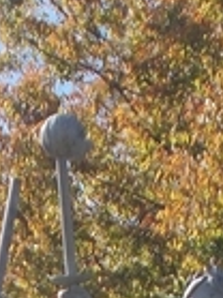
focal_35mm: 253
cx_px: 66
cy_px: 768
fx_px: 2176
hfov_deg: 5.9
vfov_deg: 7.3
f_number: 4.2
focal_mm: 7.9
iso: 80
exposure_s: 1/400
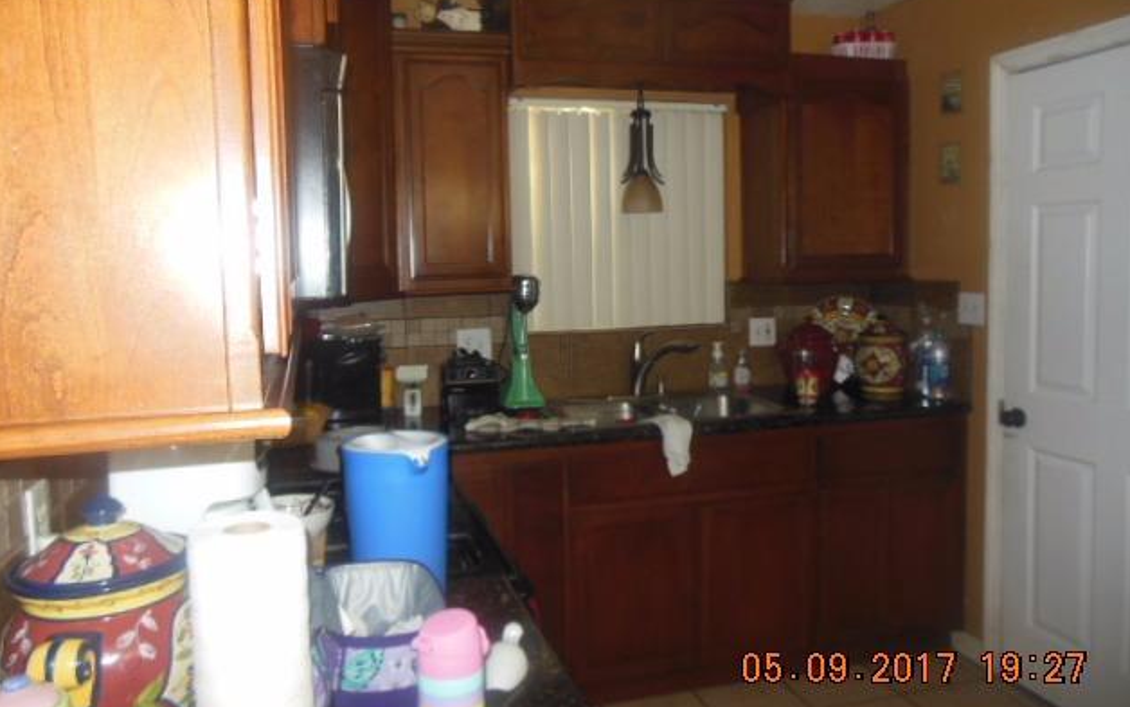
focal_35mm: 27
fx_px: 832
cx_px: 558
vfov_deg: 46.0
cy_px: 320
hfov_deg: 68.4
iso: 200
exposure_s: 1/25
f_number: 3.2
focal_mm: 4.5
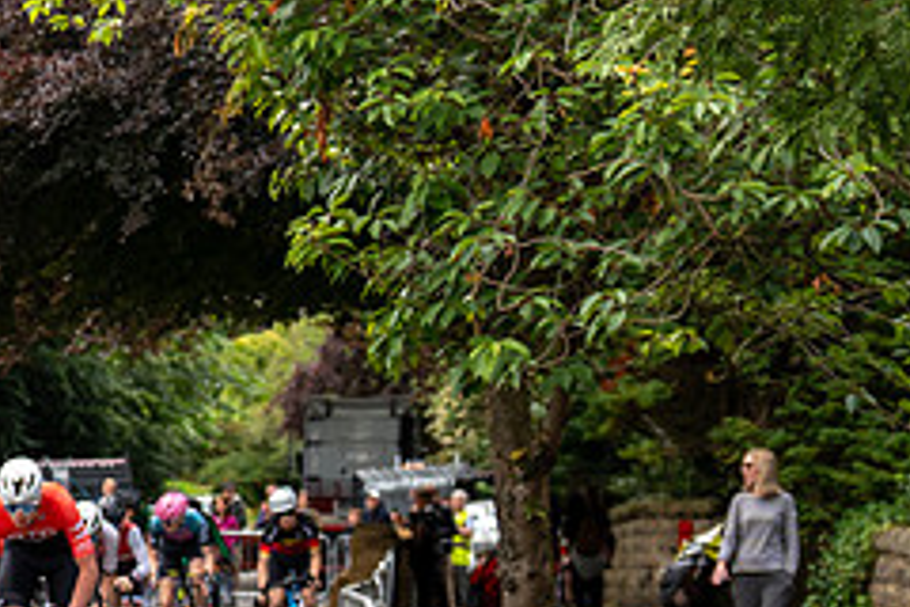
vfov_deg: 8.1
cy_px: 423
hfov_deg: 11.9
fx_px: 4272
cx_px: -129
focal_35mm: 169
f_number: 3.5
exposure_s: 1/640
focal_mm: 70
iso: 320
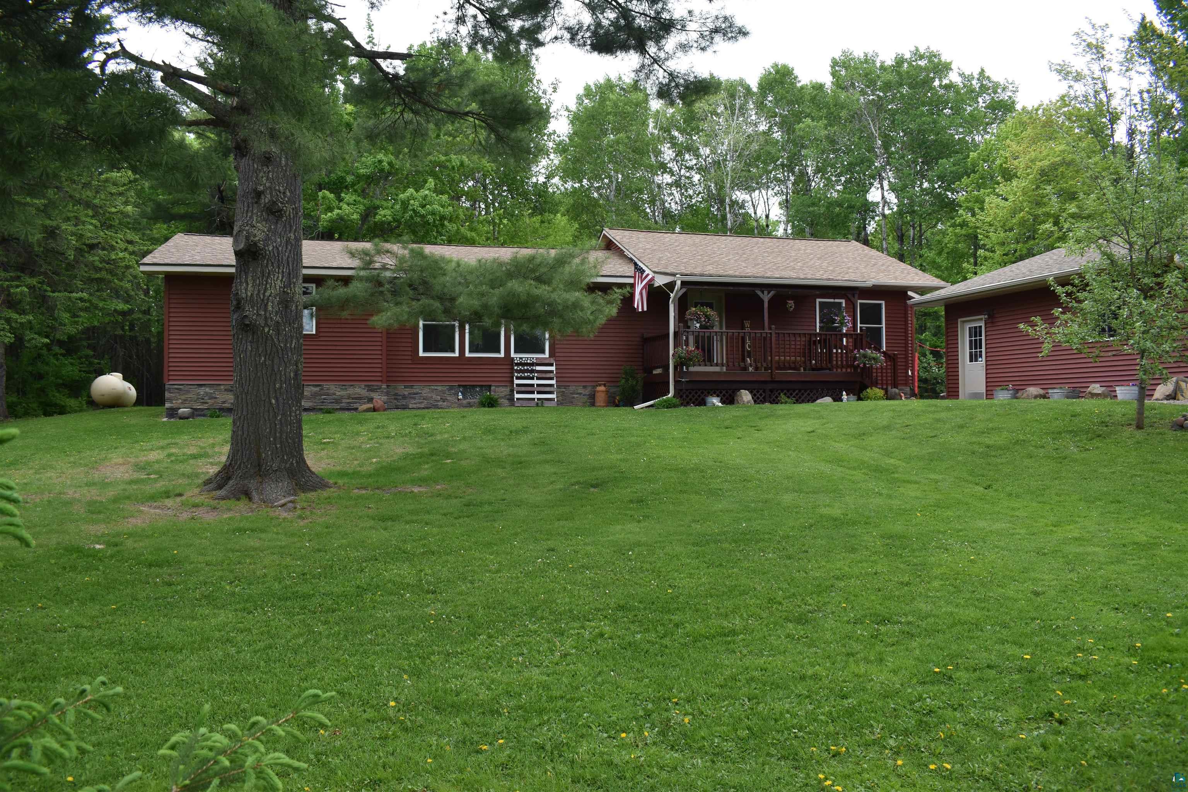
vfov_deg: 47.9
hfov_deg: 67.4
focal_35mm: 27
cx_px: 594
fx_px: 891
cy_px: 396
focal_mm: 18
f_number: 5.6
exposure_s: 1/250
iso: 250
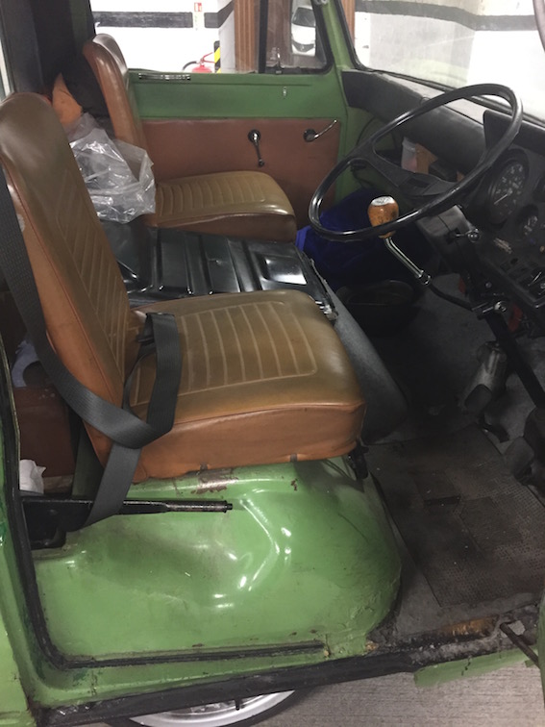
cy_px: 364
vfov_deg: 61.7
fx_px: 609
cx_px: 272
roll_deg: -1.2
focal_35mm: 29
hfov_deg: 48.2
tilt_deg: -31.3
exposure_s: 1/15
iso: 250
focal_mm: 4.15
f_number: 2.2
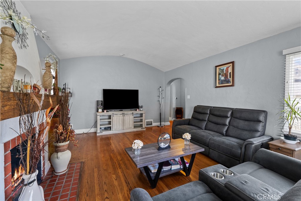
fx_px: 117
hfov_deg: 104.2
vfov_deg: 81.2
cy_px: 100
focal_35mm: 14
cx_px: 150
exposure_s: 1.3
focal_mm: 14
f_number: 10
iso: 100
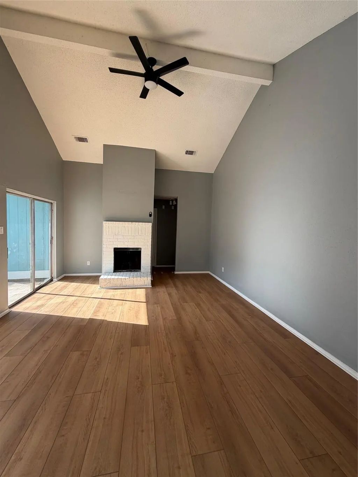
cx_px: 179
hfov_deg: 85.7
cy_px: 238
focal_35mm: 14
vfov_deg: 102.1
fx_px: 193
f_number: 2.2
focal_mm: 2.22
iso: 40
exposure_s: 1/157
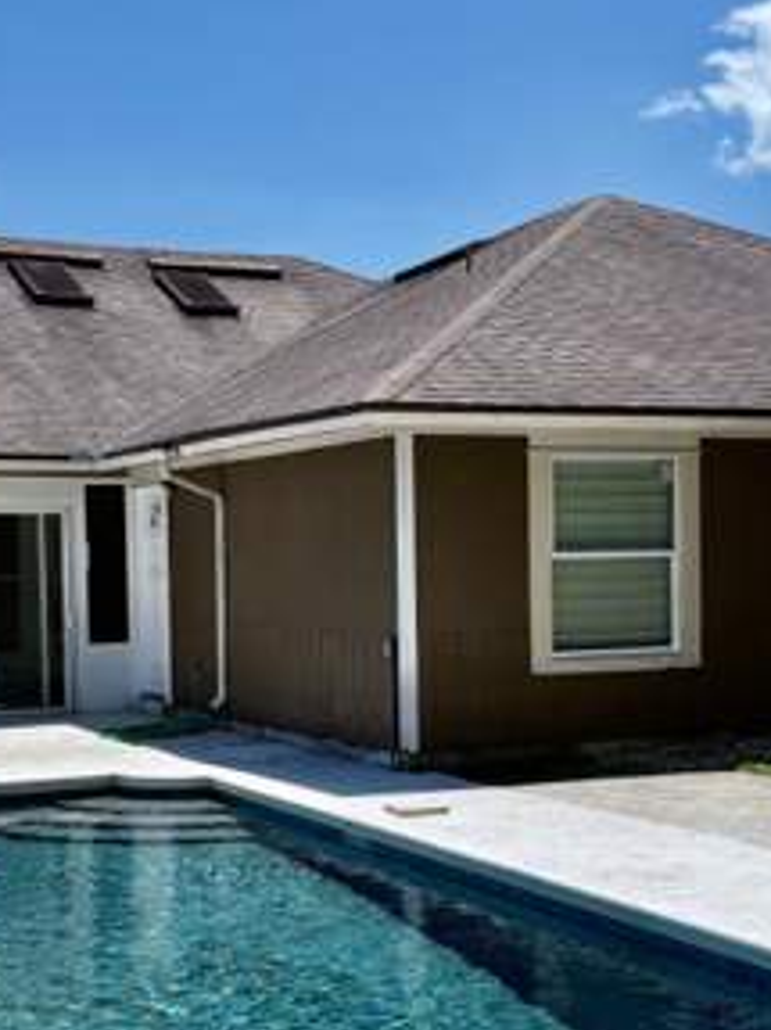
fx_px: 1724
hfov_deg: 25.2
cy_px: 599
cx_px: 351
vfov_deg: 33.2
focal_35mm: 58
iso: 50
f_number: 1.6
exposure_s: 1/4950
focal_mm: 5.96
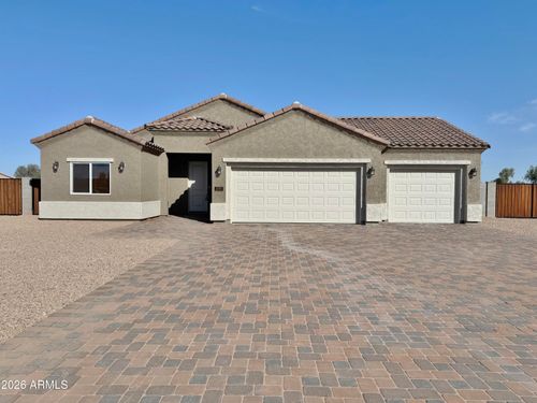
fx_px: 372
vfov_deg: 56.8
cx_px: 268
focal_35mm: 24
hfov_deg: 71.6
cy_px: 202
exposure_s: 1/10417
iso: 80
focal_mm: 6.76
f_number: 1.78
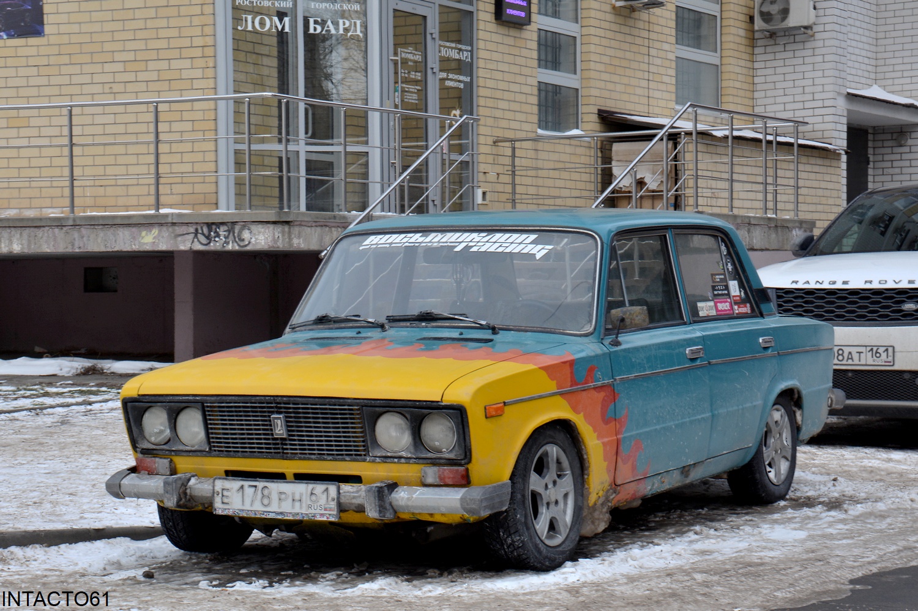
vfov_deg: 17.5
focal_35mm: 78
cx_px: 459
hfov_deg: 26.0
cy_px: 306
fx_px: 1988
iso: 200
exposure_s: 1/250
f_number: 8
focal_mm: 52
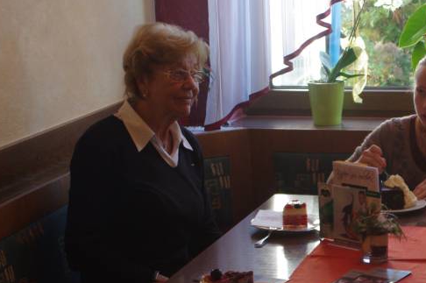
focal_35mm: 106
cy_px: 177
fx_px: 1253
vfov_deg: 12.9
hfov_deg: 19.0
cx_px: 369
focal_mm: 38
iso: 400
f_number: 4
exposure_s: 1/60
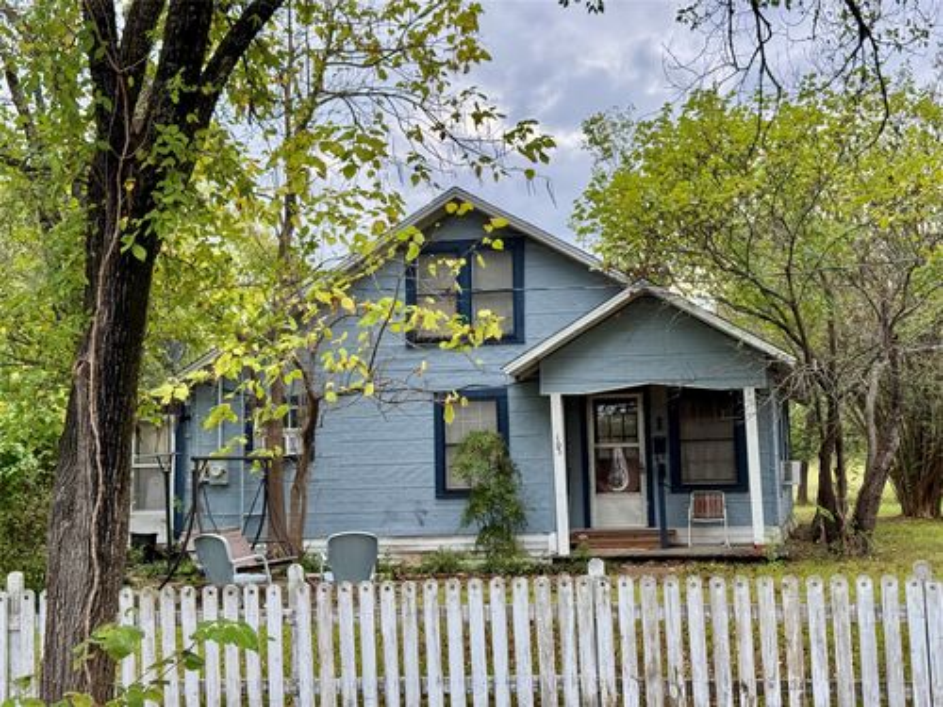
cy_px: 354
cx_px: 472
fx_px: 1308
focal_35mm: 48
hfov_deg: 39.7
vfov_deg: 30.3
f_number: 1.78
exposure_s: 1/368
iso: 64
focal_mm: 6.76
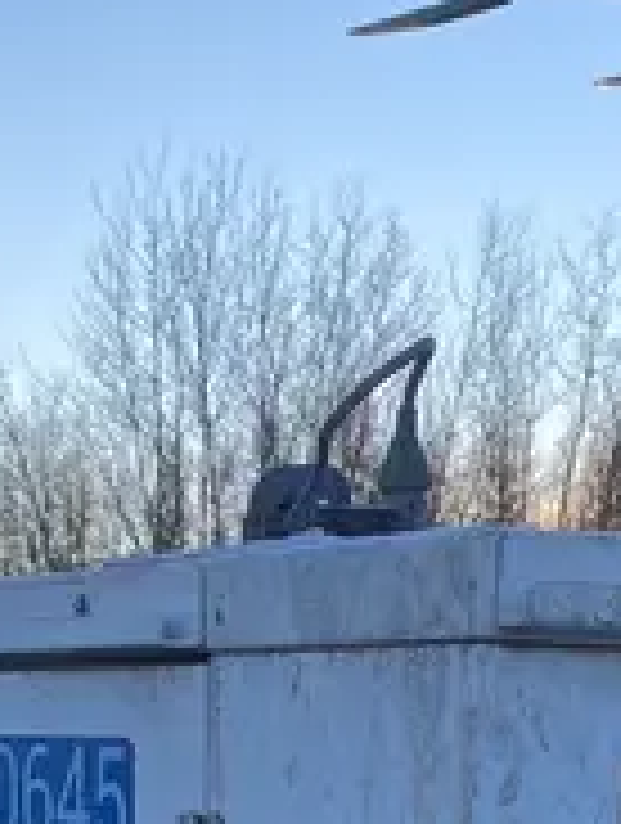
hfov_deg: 14.3
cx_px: 261
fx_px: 2479
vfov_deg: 16.6
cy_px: 1344
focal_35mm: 104
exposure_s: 1/499
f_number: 1.8
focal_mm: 4.25
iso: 32
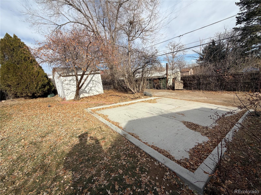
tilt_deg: -11.1
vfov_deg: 85.7
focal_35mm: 14
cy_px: 98
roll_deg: +7.1
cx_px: 130
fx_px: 106
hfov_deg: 102.1
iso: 20
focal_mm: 2.22
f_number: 2.2
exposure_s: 1/770
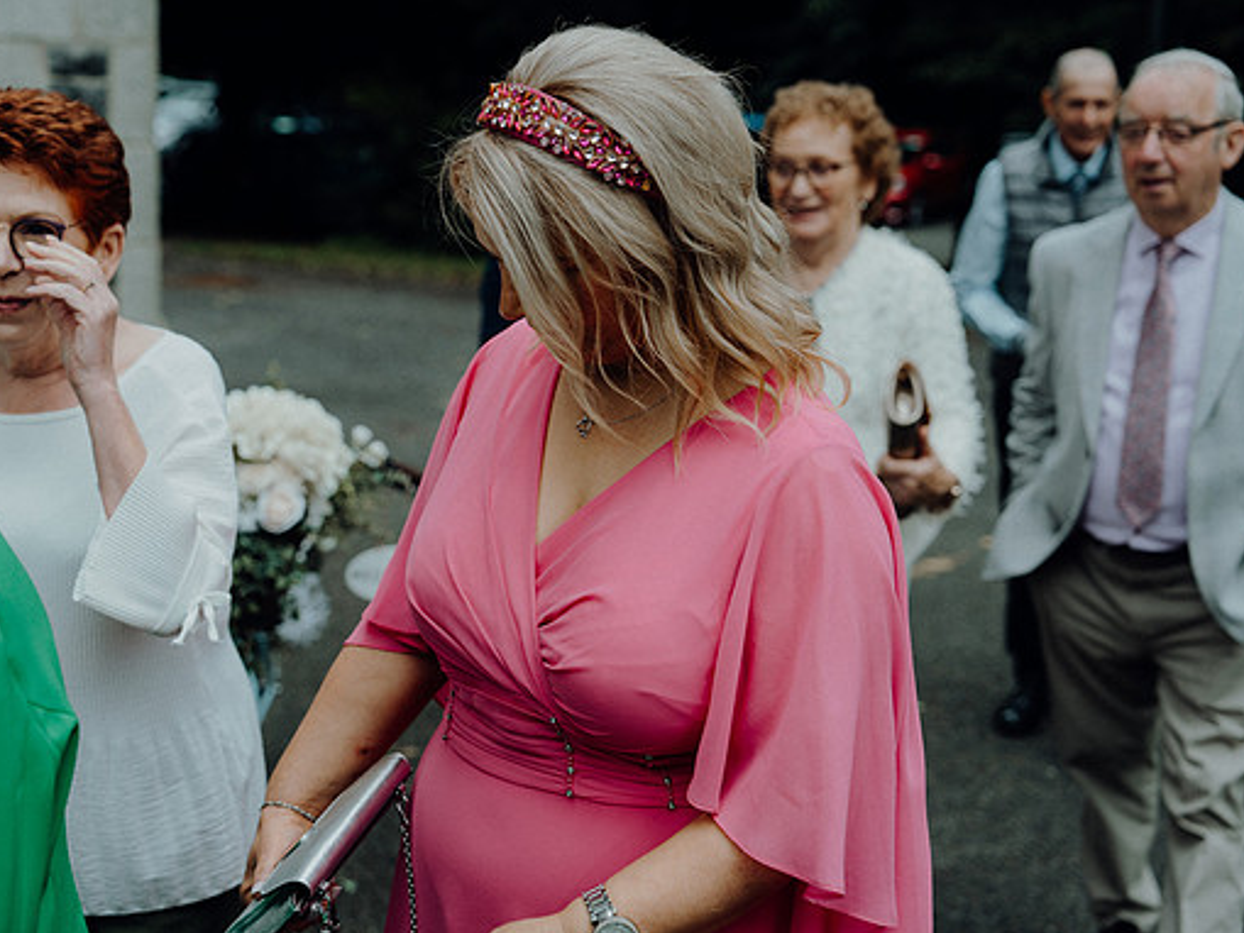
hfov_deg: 33.7
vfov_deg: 25.7
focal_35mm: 57
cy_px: 470
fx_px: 2049
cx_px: 560
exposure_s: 1/250
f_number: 3.5
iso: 125
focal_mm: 52
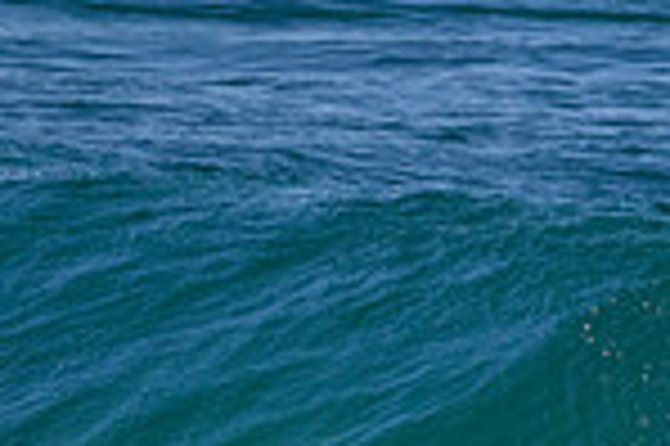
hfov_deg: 0.9
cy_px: 619
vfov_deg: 0.6
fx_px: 42052
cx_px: 1129
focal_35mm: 2262
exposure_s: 1/2000
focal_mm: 580
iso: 2200
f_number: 11
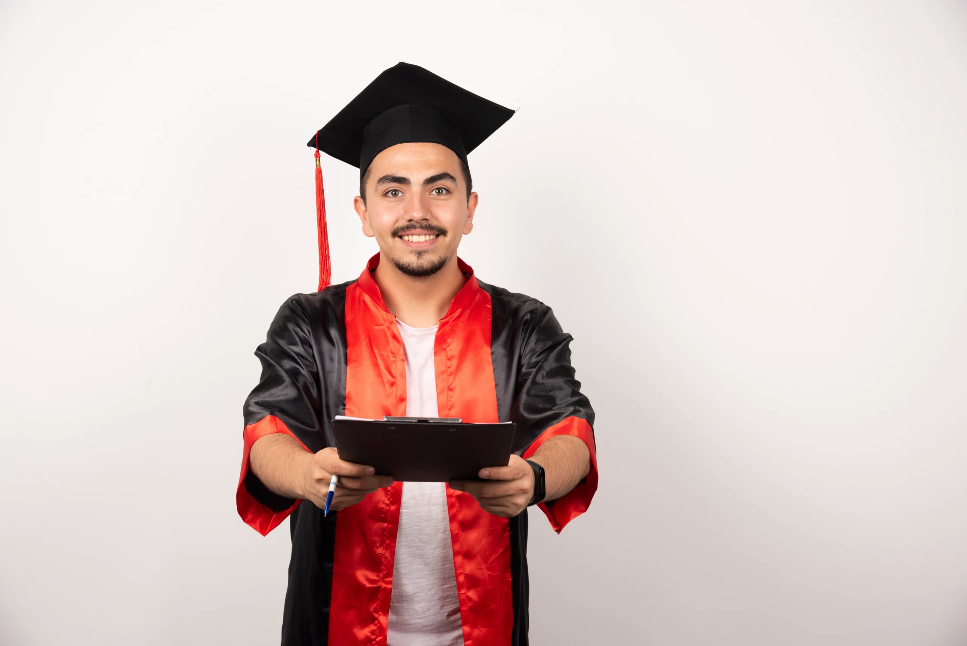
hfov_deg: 30.5
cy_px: 323
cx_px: 484
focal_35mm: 66
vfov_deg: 20.6
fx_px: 1773
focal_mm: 66
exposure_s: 1/100
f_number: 8
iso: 125
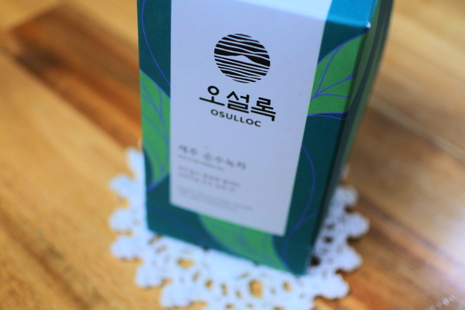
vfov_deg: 27.5
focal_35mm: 49
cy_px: 155
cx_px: 232
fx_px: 633
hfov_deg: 40.3
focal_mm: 18.5
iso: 400
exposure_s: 1/320
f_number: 1.8
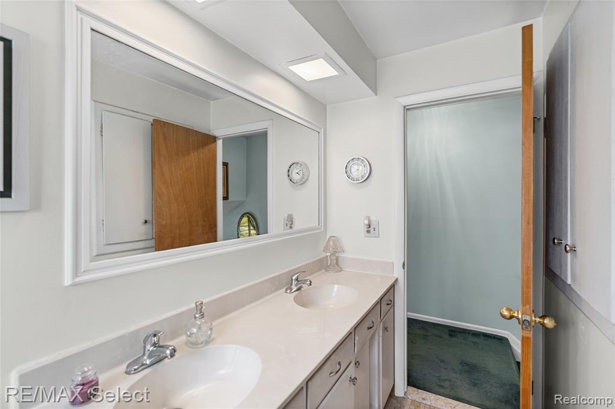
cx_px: 308
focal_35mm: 16
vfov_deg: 73.7
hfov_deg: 96.8
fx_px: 273
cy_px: 204
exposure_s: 1/30
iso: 800
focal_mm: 16
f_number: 3.5
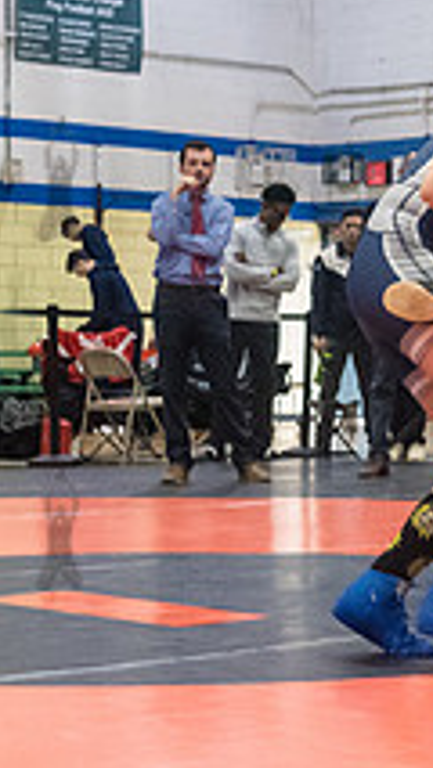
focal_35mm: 108
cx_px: 474
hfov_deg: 11.1
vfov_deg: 19.8
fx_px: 2202
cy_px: 349
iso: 8000
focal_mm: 35
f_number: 4
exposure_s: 1/400
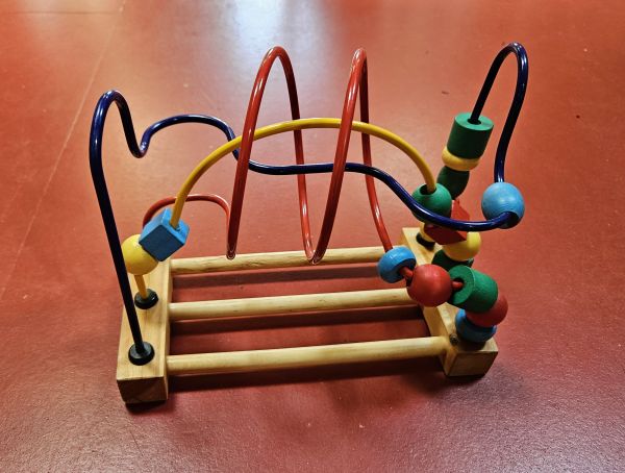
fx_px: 417
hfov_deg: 73.7
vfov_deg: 59.2
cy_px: 236
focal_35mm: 23
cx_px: 312
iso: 250
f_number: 1.8
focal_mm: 5.4
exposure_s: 1/100
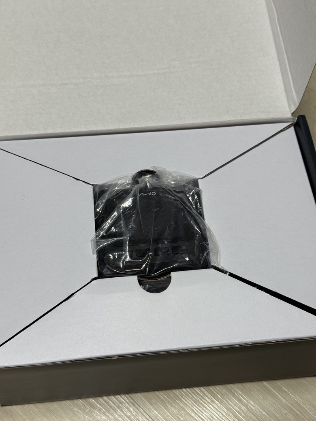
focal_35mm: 48
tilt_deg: -58.7
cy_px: 210
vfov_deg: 39.7
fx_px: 584
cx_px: 158
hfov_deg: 30.3
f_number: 1.78
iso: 100
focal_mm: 6.76
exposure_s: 1/98
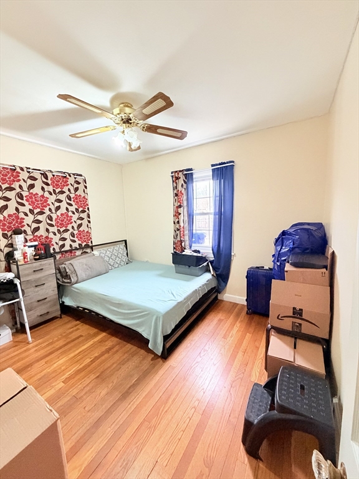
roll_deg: +2.4
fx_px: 194
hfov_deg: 85.7
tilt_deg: -7.8
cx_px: 180
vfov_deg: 102.1
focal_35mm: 14
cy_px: 240
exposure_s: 1/60
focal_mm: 2.22
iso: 640
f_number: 2.2
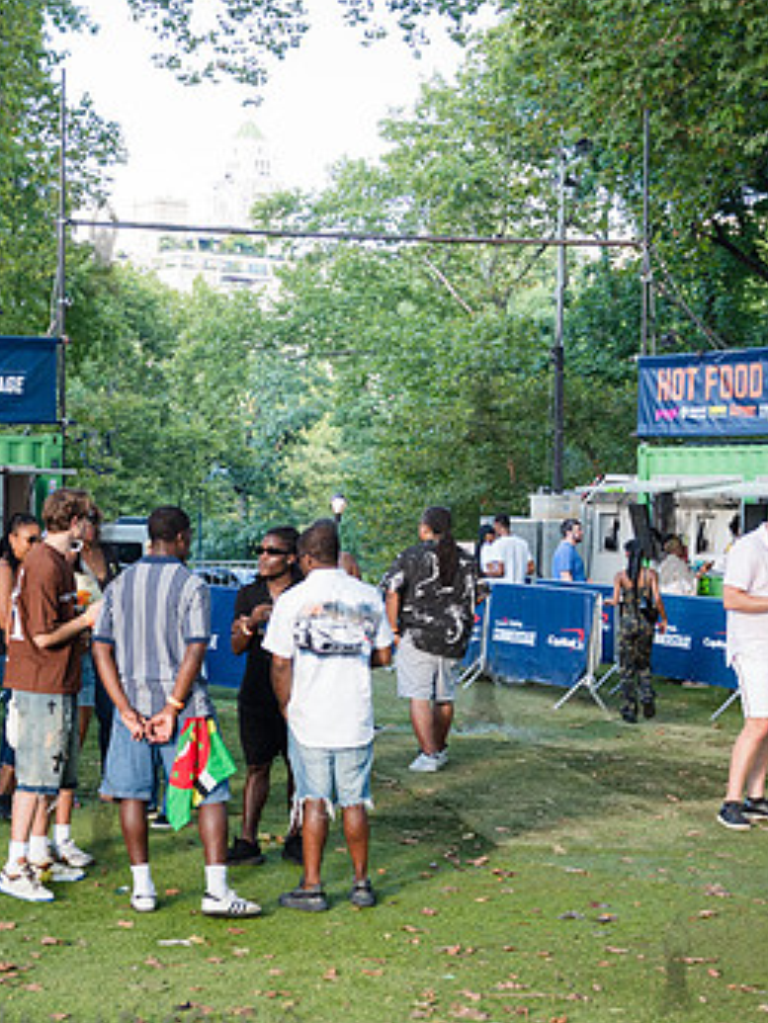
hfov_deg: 21.3
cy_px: 586
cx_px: 36
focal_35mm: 67
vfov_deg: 28.9
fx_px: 1981
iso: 500
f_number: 3.5
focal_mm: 34
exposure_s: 1/160
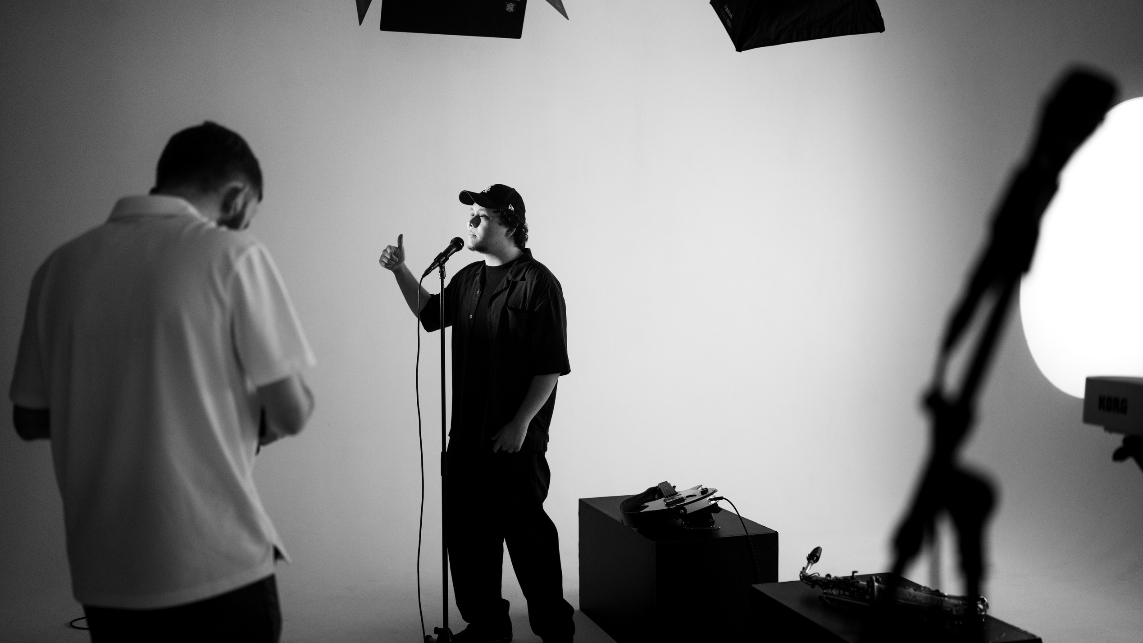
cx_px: 568
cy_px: 344
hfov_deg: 54.0
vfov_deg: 32.0
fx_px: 1121
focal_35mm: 37
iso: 1250
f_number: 1.6
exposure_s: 1/640
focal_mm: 35
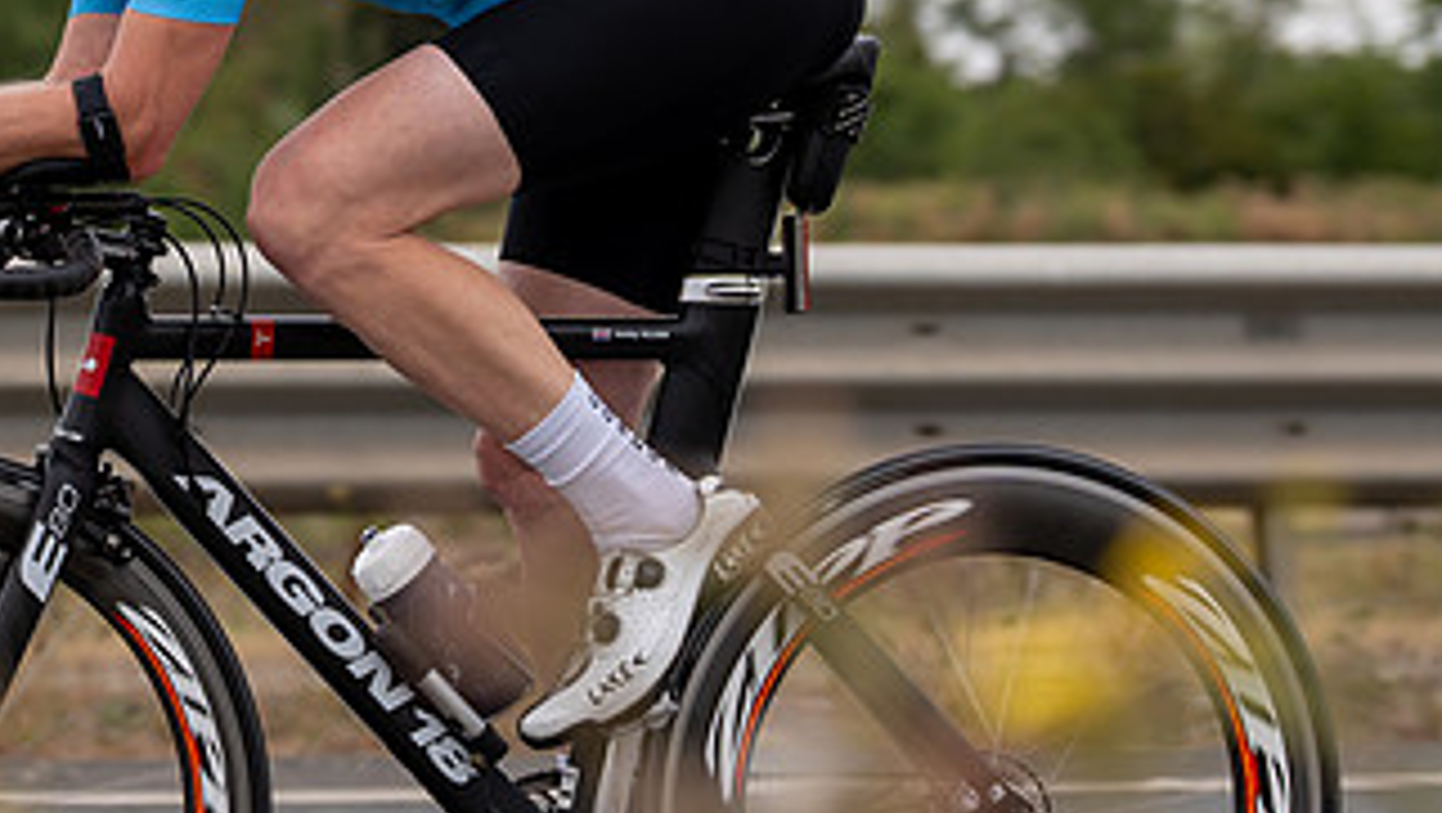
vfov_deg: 5.3
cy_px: 93
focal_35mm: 229
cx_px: 310
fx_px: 8761
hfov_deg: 9.4
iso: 100
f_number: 3.5
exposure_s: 1/800
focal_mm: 83
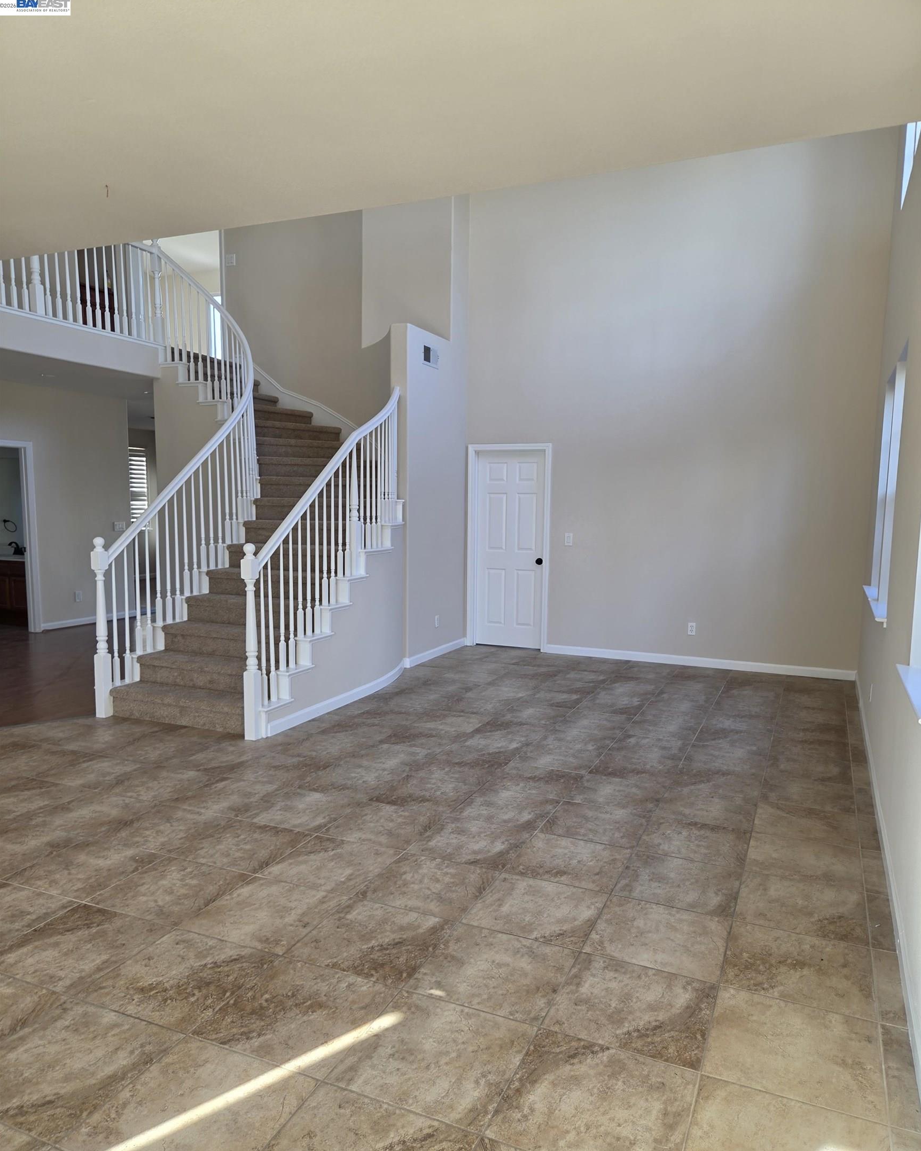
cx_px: 460
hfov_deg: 58.8
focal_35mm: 24
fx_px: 818
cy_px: 609
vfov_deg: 70.2
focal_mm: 5.4
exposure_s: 1/59
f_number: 1.8
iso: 50
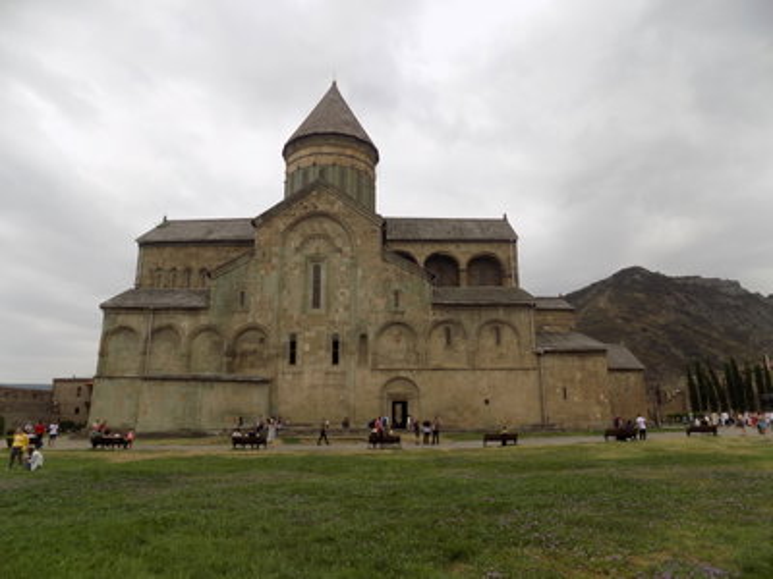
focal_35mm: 23
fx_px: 514
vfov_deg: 58.9
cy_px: 290
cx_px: 386
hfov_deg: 73.9
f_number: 3.1
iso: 80
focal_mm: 4
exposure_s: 1/400
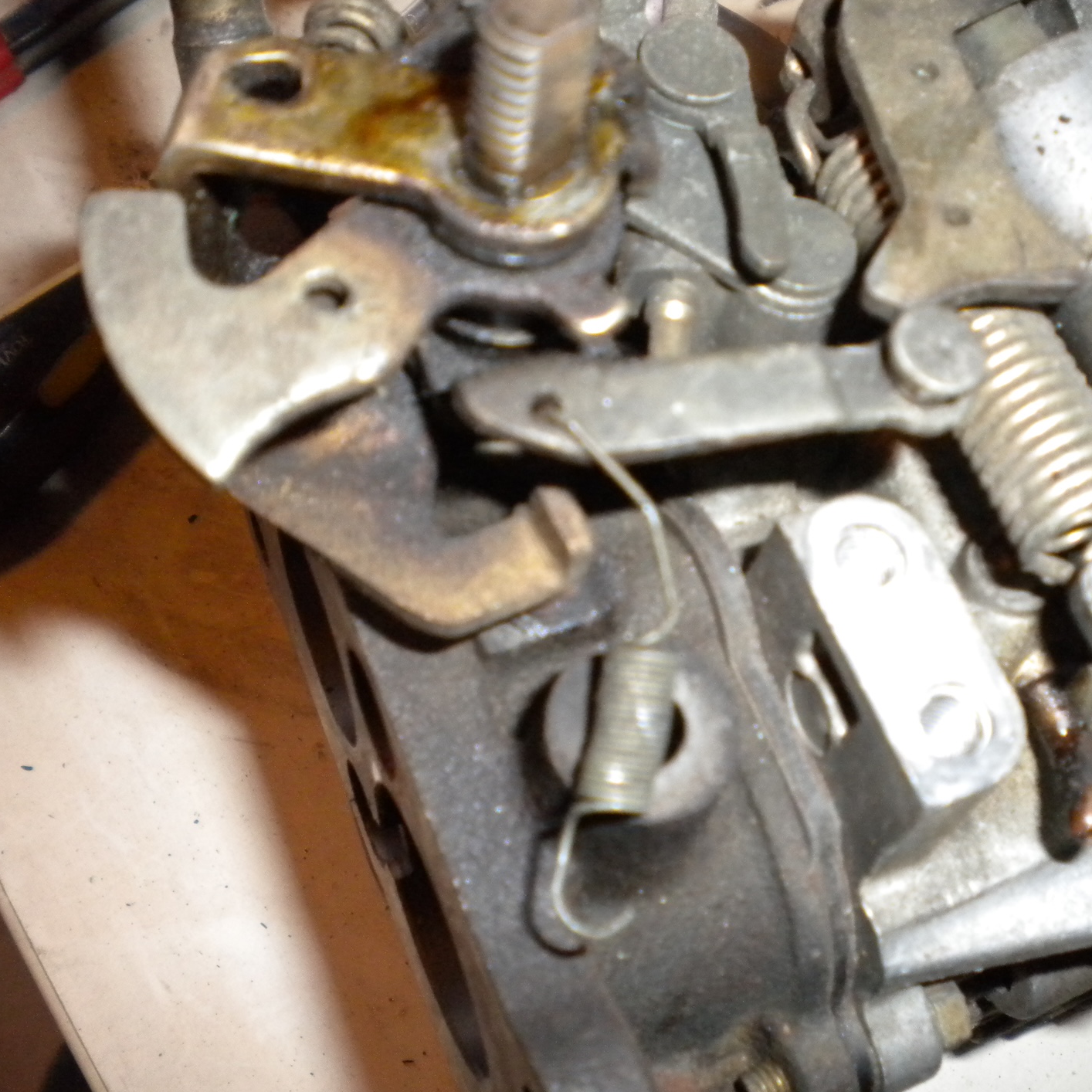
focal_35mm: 42
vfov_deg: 40.0
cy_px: 538
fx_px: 1499
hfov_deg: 39.7
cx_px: 697
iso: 400
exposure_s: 1/30
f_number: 3.1
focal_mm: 6.3
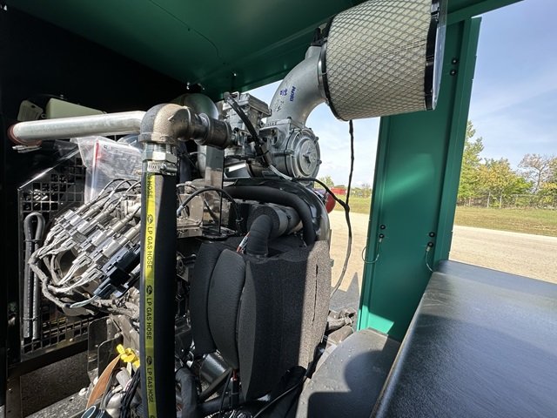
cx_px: 278
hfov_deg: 102.1
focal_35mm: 14
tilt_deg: -5.3
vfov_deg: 85.7
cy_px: 209
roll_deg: -3.8
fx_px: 225
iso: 40
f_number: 2.2
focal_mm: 2.22
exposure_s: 1/404
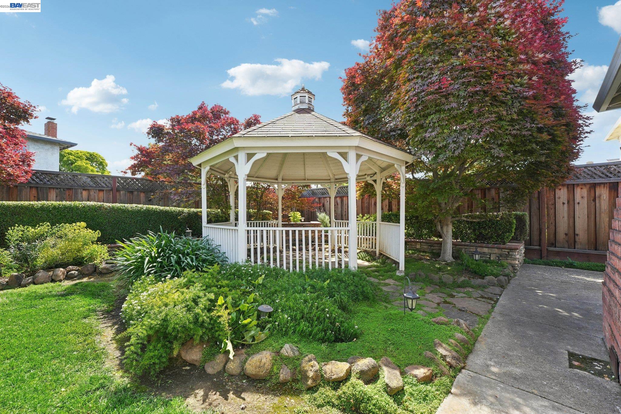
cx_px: 310
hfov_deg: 104.3
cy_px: 207
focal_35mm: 14
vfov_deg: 81.2
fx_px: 241
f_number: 8
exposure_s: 1/160
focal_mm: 14
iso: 640
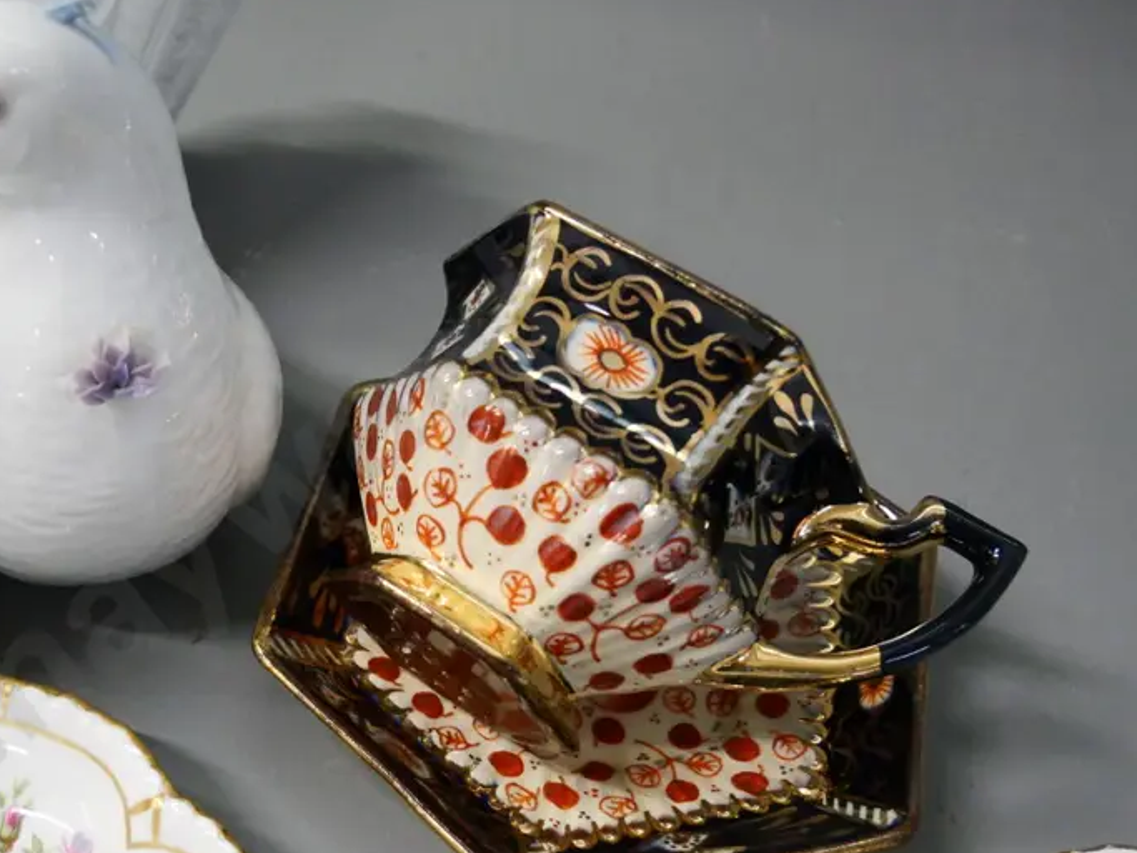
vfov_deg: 32.1
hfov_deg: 41.1
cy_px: 471
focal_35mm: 45
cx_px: 311
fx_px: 1478
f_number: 4.6
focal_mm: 15
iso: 3200
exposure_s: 1/160
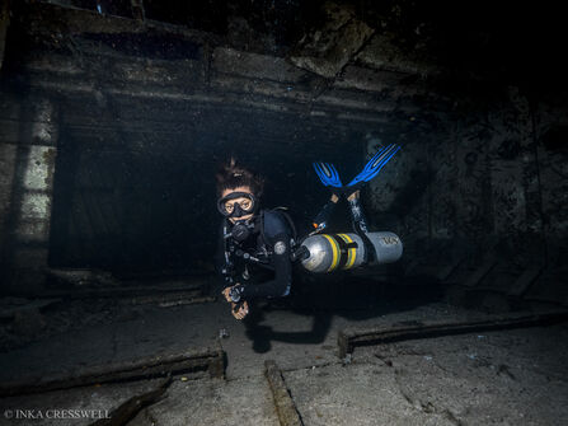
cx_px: 284
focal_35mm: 16
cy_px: 213
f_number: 4
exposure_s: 1/125
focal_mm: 8
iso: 1600
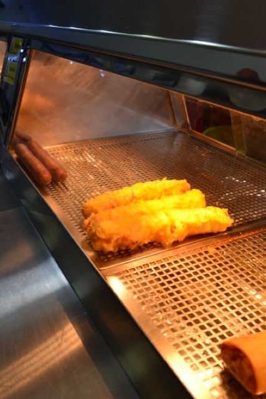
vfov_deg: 57.2
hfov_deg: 40.0
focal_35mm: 33
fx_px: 366
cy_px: 200
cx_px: 133
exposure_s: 1/100
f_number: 9
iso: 400
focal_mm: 22
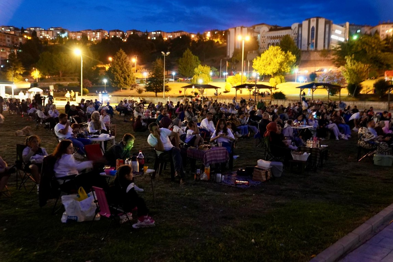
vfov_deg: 36.0
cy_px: 131
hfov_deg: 51.9
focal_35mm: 37
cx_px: 196
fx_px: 404
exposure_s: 1/4
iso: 5000
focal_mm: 37
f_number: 2.8
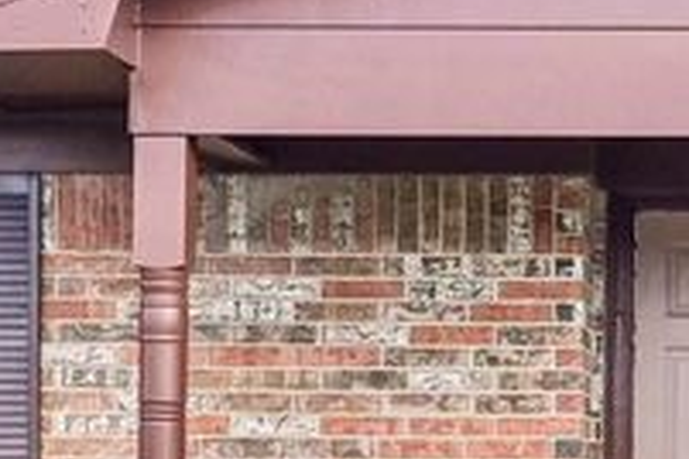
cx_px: 836
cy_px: 546
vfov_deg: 8.9
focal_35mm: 153
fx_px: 2928
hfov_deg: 13.1
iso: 400
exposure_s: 1/320
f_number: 8
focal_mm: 30
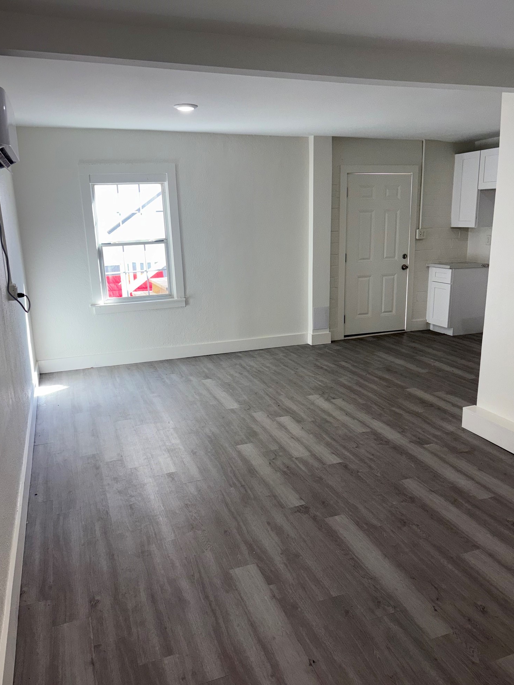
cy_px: 344
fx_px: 535
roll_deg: +1.1
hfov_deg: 51.4
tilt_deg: -13.7
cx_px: 258
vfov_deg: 65.3
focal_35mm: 27
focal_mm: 5.96
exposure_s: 1/229
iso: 100
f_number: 1.6
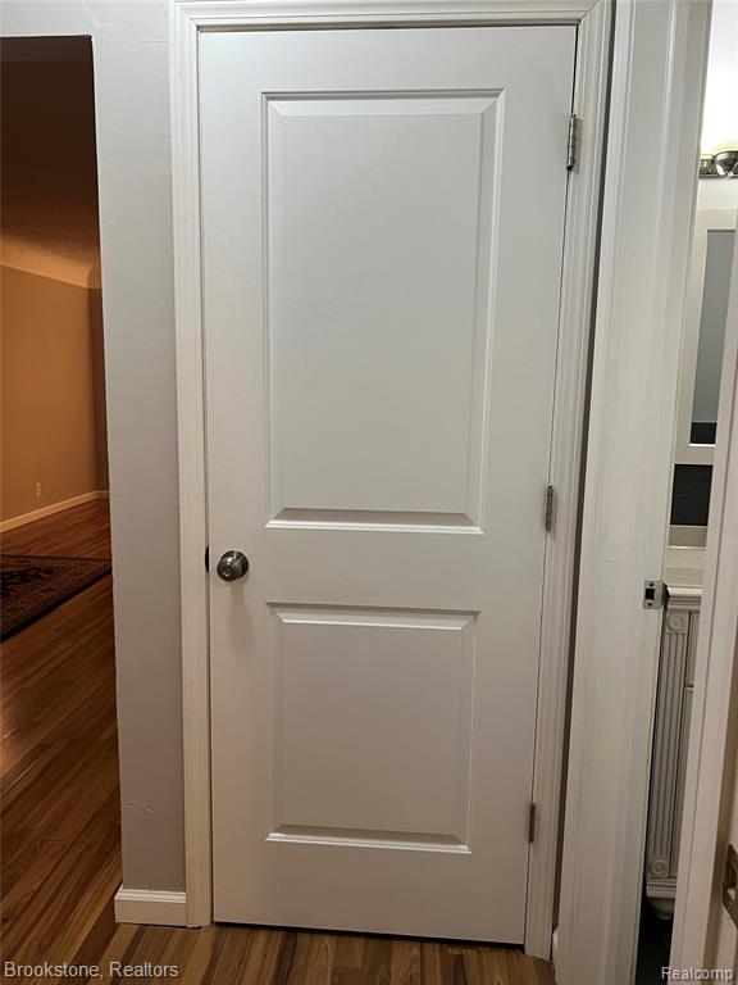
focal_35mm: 26
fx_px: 739
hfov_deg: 53.1
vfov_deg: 67.3
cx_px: 369
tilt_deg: -8.0
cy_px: 492
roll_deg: -1.7
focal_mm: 5.7
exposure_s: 1/60
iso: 100
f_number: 1.5
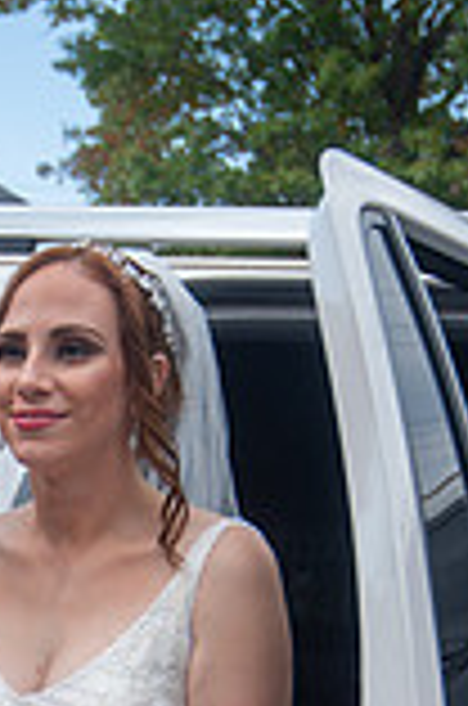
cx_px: -119
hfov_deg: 15.2
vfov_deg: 21.8
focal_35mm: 86
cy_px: 859
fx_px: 1684
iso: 400
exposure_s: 1/1250
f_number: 4
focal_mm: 30
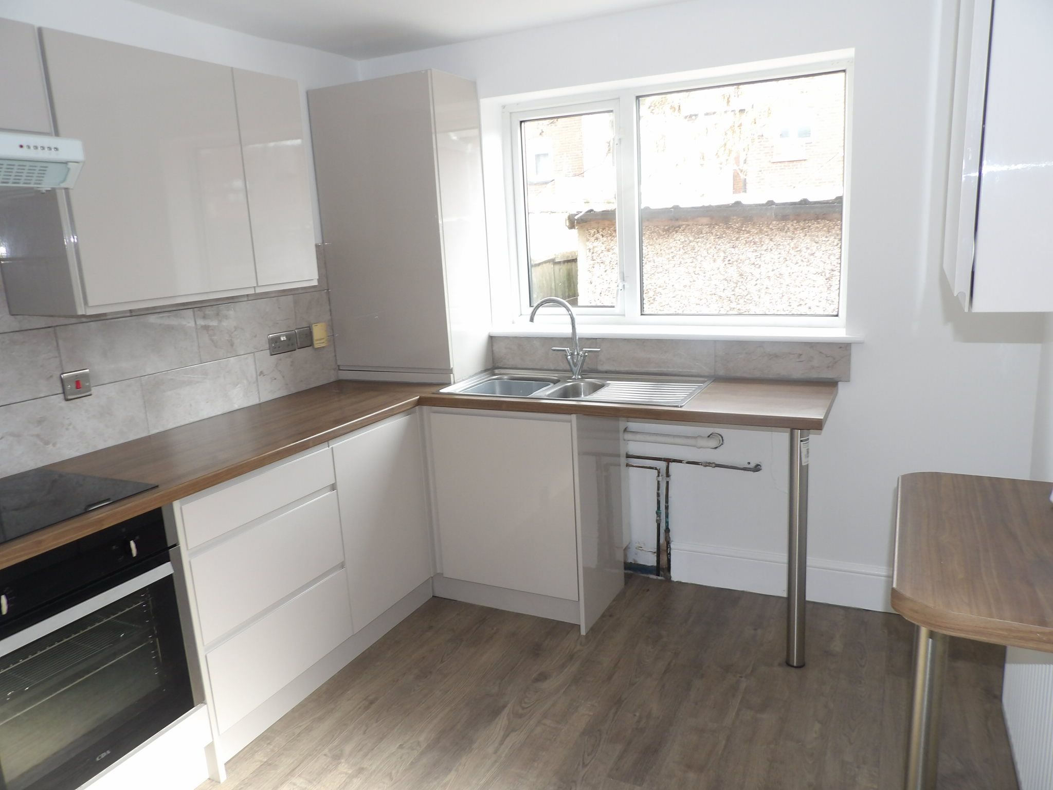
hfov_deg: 71.6
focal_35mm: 24
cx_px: 526
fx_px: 730
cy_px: 395
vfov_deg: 56.8
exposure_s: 1/46
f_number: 3.2
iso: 100
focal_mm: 4.3
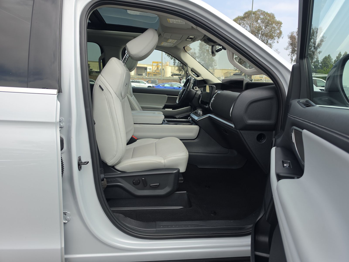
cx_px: 174
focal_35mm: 23
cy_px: 131
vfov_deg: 58.9
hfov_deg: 73.9
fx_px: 232
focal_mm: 6.5
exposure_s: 1/393
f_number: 1.4
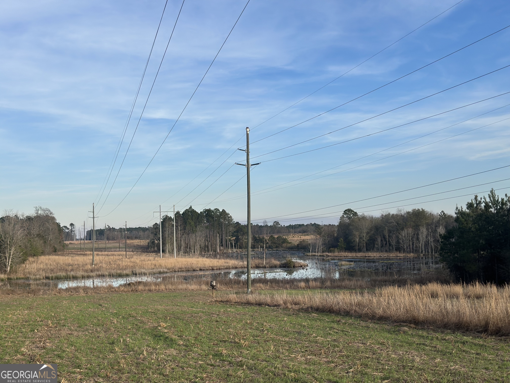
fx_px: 707
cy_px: 192
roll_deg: +0.9
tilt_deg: +3.0
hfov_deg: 39.7
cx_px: 255
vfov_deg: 30.3
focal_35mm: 48
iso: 100
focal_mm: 6.86
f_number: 1.78
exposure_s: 1/4184
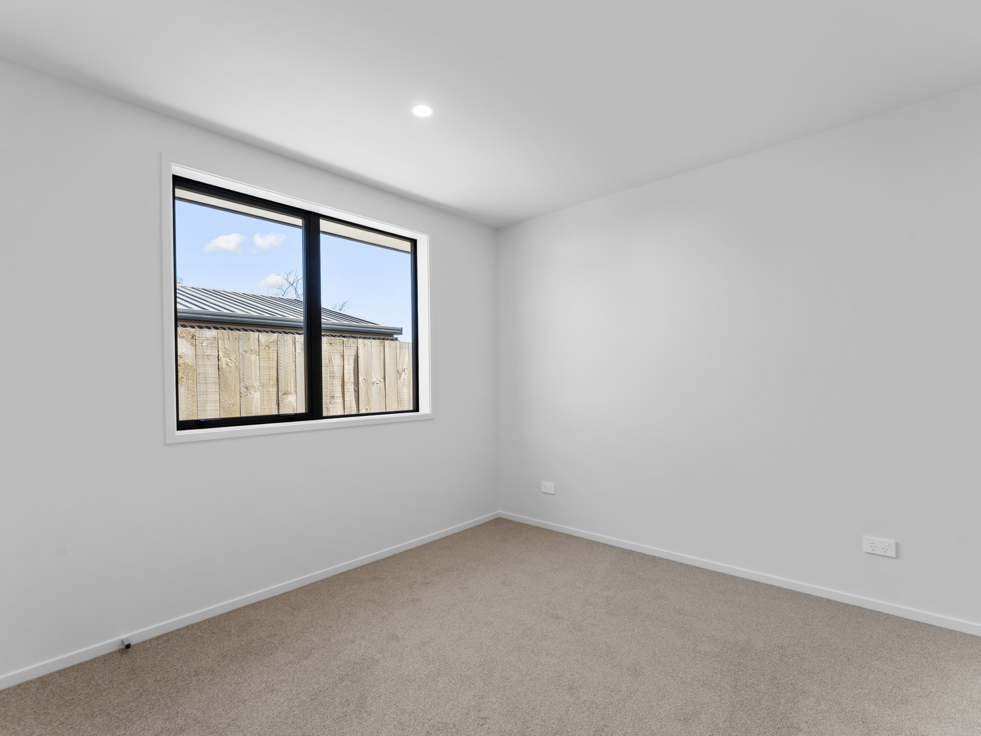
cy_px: 374
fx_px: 453
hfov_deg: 94.5
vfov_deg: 78.1
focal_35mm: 16
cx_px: 482
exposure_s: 1/30
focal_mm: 14
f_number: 9
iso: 640
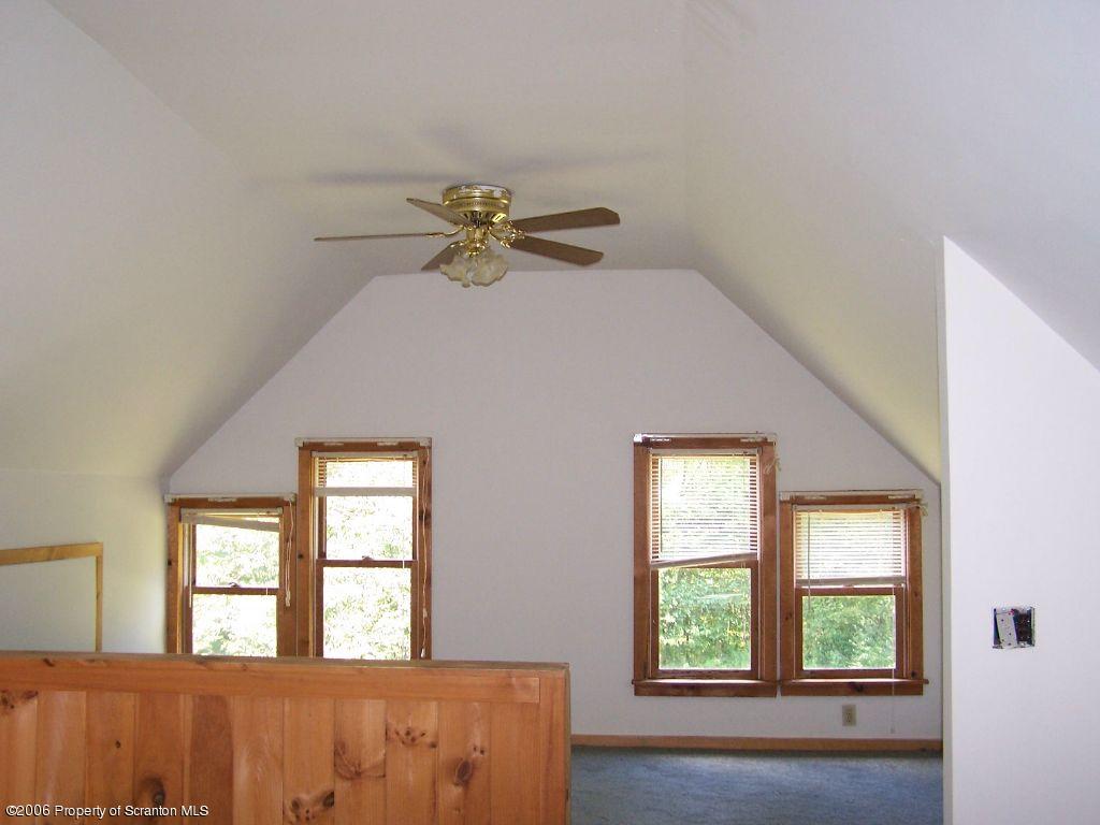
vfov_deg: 37.7
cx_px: 550
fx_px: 1208
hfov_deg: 49.0
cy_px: 412
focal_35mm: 38
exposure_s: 1/60
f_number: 2.8
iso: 140
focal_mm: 6.3
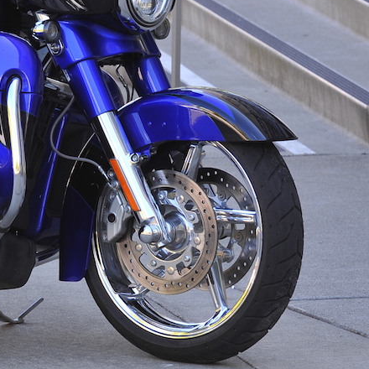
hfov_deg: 4.2
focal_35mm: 419
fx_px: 5053
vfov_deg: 4.2
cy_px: 56
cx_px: -131
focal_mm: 155
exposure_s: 1/40
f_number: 7.1
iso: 200
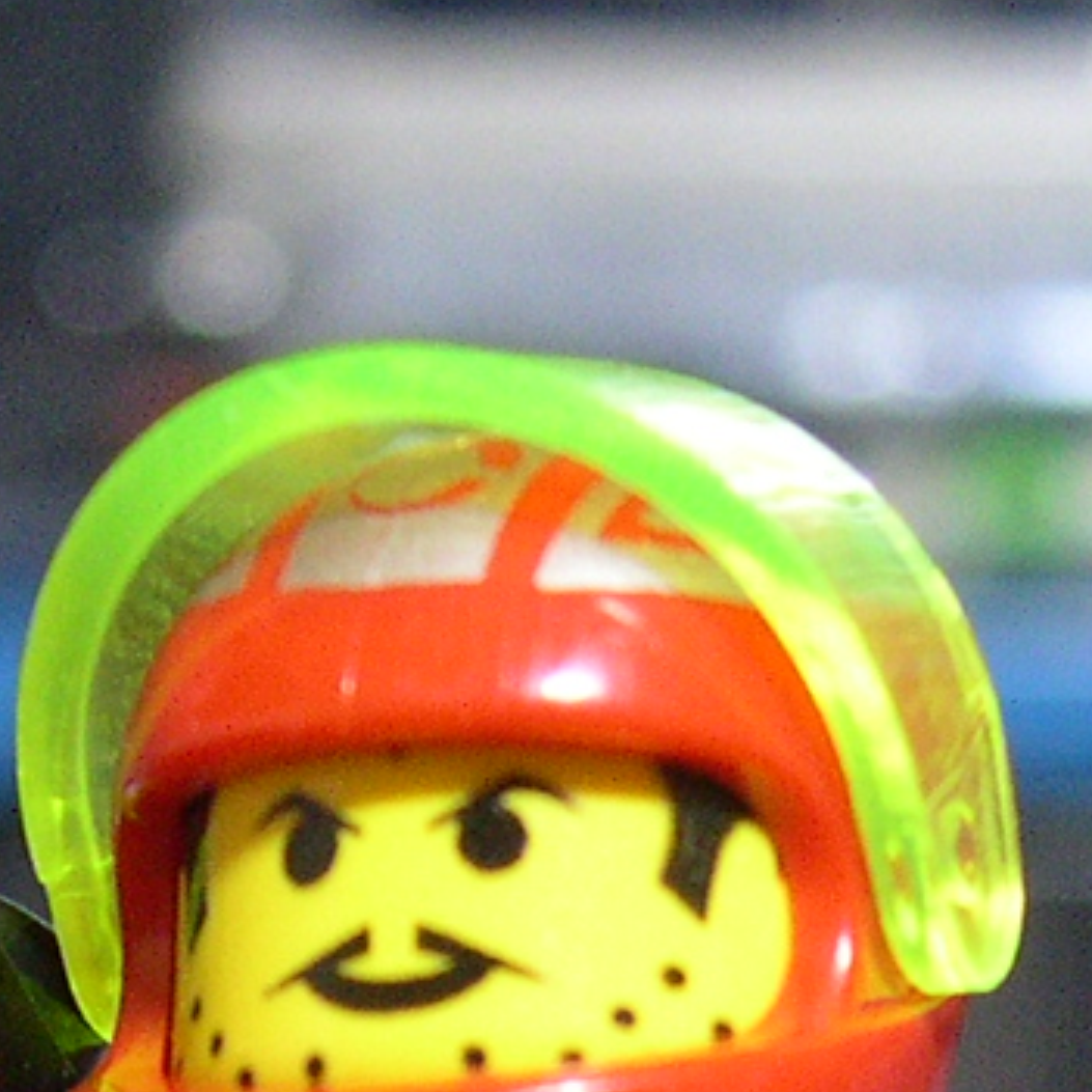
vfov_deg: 10.0
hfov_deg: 10.3
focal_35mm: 169
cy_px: 1745
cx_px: 423
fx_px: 6032
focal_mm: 9
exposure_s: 1/3.8
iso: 400
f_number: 2.9
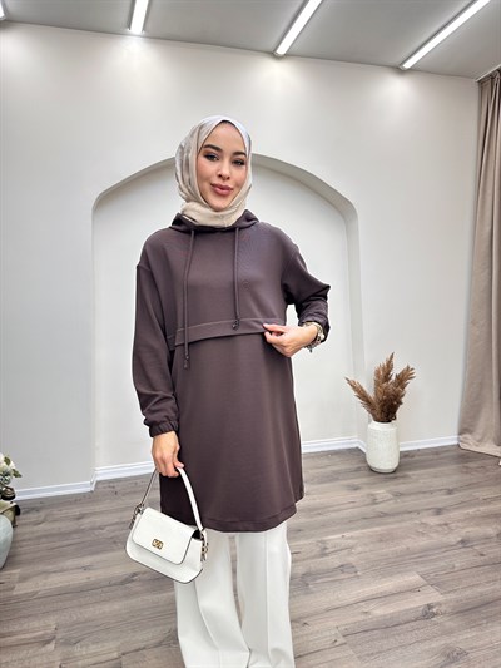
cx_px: 250
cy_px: 334
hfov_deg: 56.8
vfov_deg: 71.6
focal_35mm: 24
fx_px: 463
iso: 80
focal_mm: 6.86
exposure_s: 1/100
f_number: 1.78
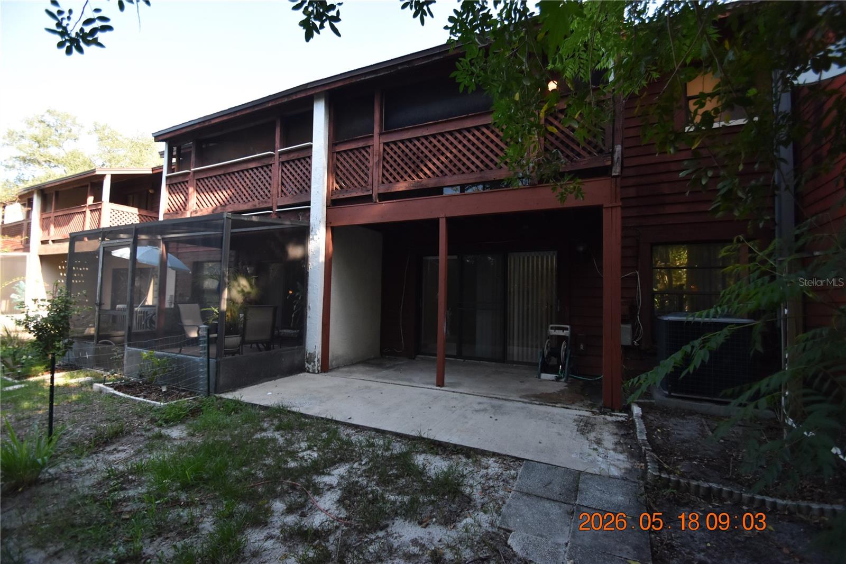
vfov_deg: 77.3
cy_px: 282
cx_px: 423
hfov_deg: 100.4
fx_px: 352
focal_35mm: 15
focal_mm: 10
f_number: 3.5
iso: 800
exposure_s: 1/750
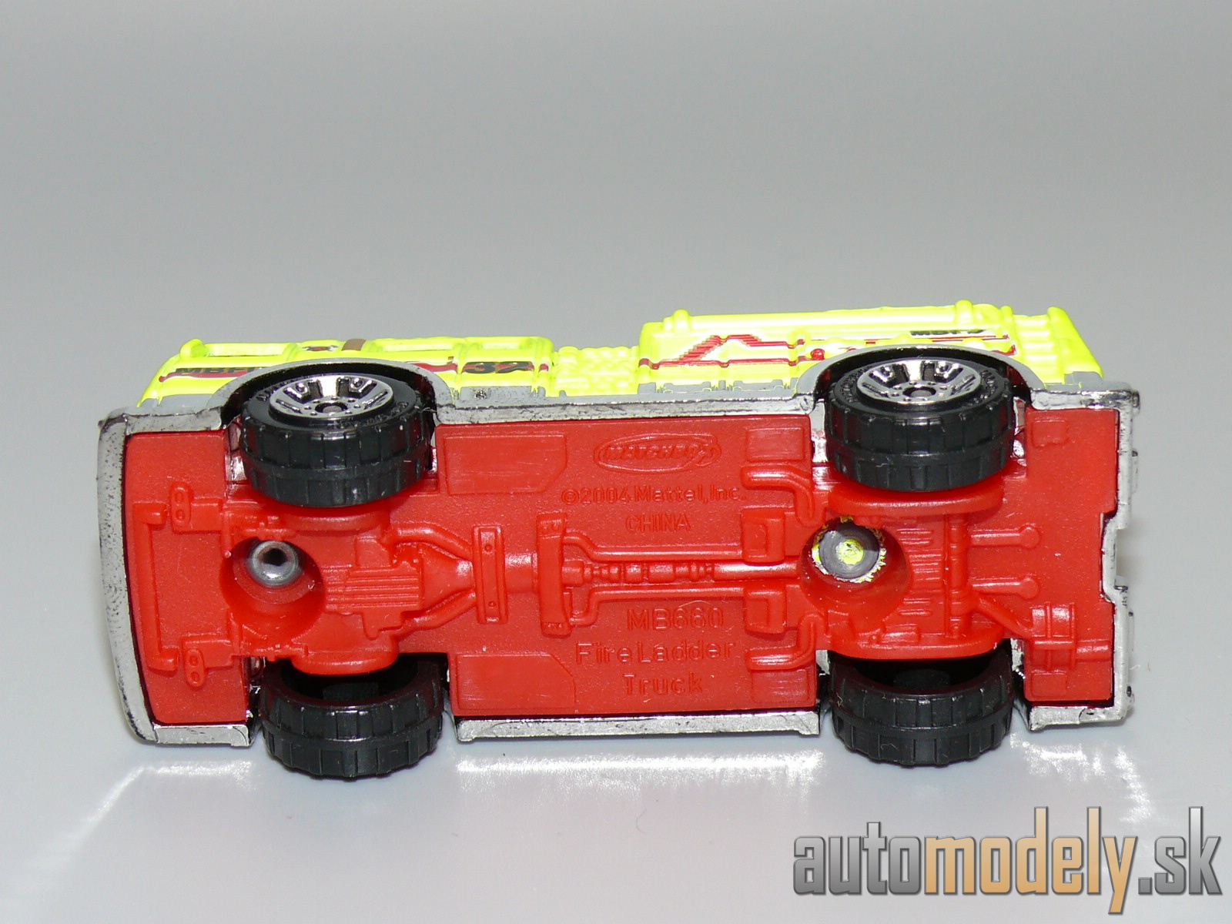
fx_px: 3630
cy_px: 462
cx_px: 616
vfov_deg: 14.5
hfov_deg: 19.3
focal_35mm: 102
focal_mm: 13.4
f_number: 4
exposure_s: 1/30
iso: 100
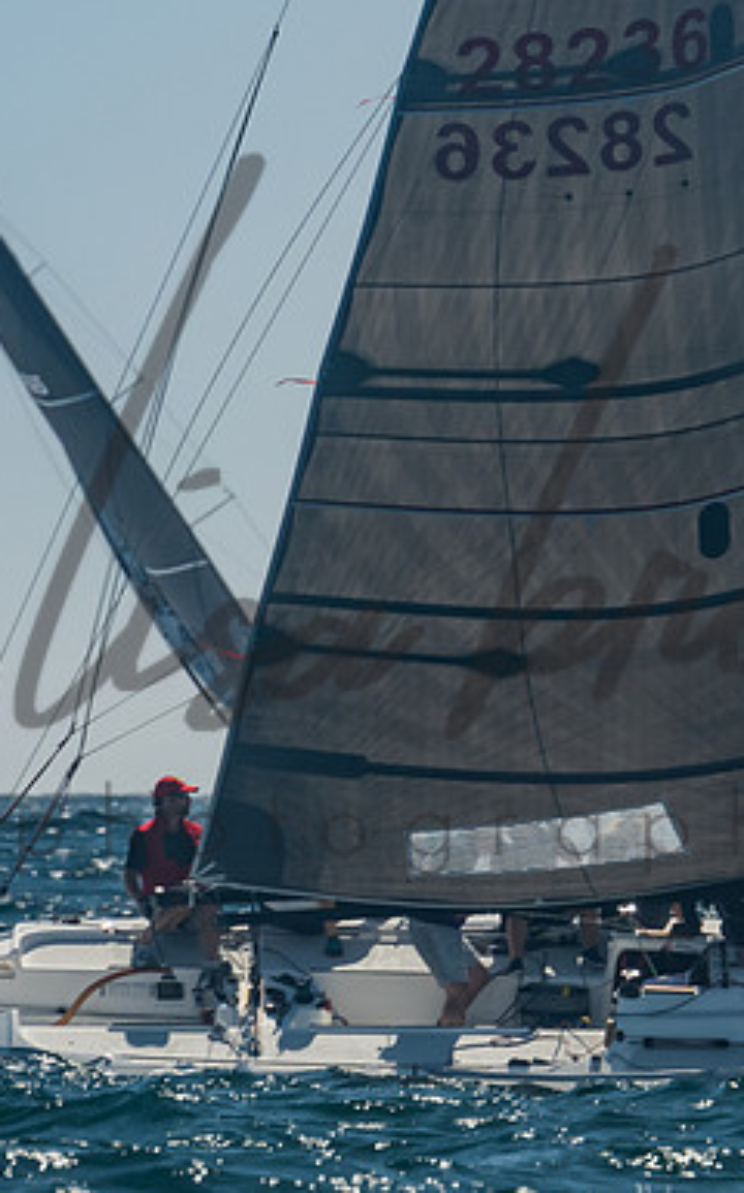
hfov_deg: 2.2
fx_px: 19502
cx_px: 703
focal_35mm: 600
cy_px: 729
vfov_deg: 3.5
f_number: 6.3
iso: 160
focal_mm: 200
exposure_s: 1/1000
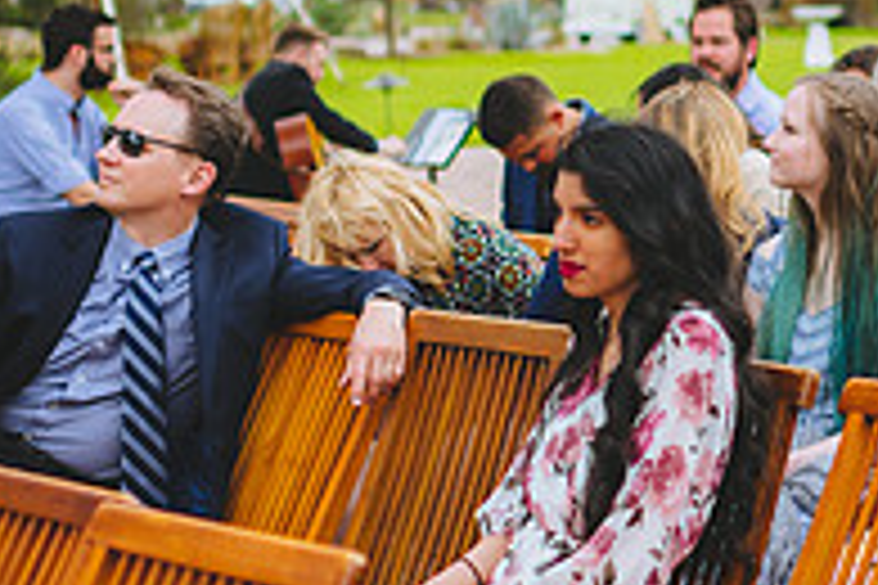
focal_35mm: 104
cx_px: 964
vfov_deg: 13.2
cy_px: 272
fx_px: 2536
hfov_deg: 18.9
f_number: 1.8
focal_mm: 35
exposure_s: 1/1000
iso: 100
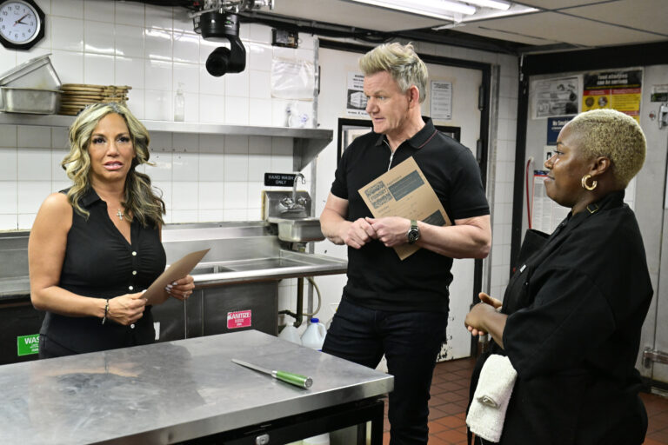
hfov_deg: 47.4
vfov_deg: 32.6
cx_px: 334
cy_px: 222
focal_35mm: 41
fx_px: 761
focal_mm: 41
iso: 5000
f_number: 7.1
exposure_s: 1/200
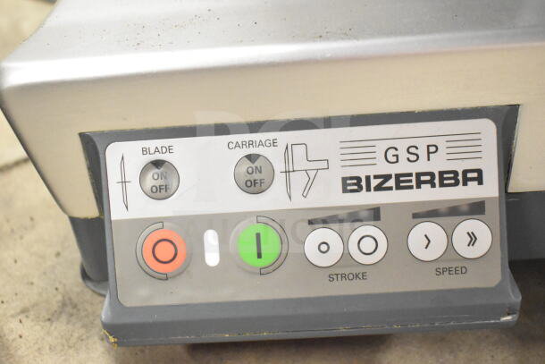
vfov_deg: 30.9
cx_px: 272
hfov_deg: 45.0
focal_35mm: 44
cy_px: 182
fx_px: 659
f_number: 4.2
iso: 10000
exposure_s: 1/50
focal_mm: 29
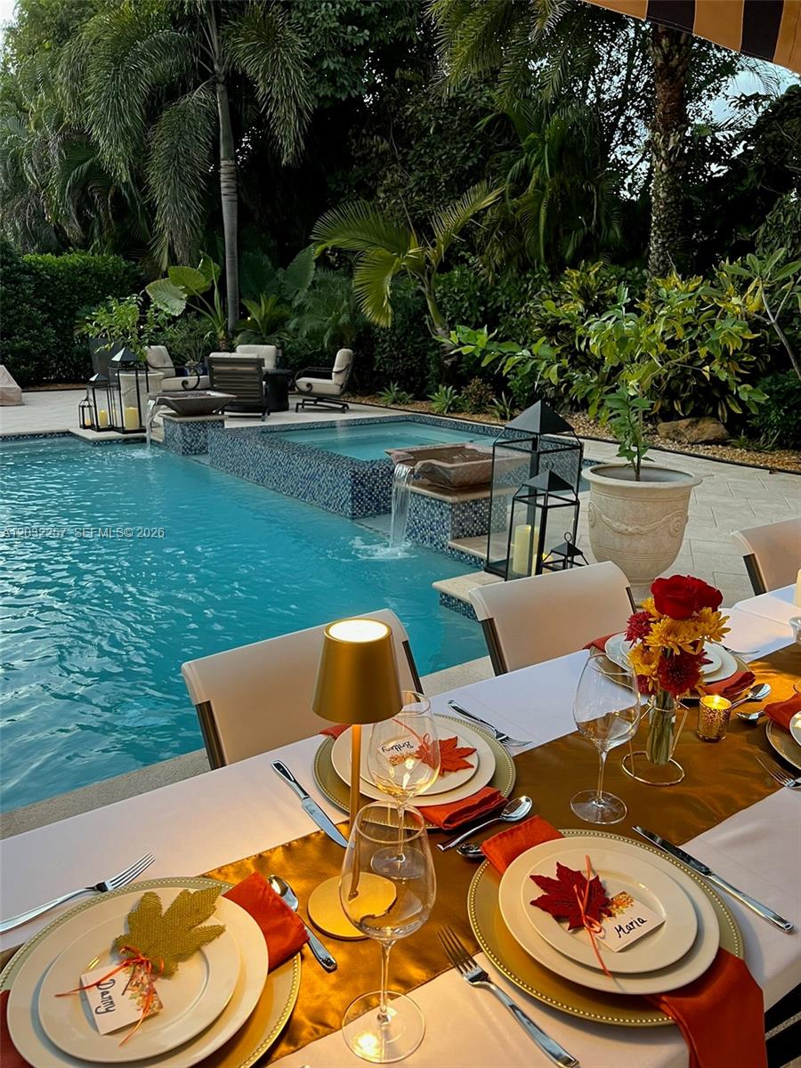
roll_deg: -0.2
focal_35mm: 26
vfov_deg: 67.3
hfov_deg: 53.1
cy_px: 534
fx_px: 802
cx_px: 400
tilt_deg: -15.7
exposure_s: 1/60
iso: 160
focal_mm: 5.7
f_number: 1.5
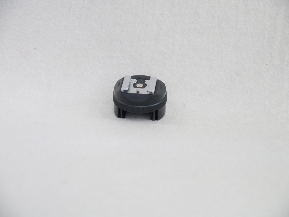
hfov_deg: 23.3
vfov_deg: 17.6
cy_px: 108
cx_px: 144
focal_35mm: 84
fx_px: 701
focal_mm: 42
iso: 1600
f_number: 5.6
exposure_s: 1/160
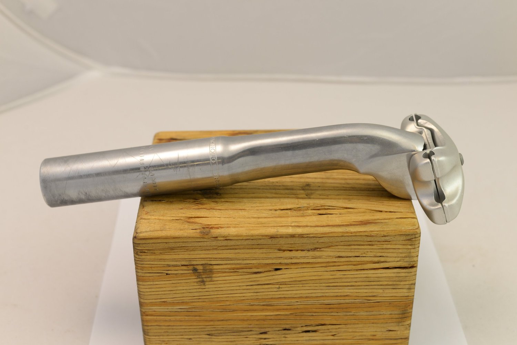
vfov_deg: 27.0
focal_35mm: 50
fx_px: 718
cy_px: 172
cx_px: 258
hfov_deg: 39.6
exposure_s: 1/15
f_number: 7.1
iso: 500
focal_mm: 50
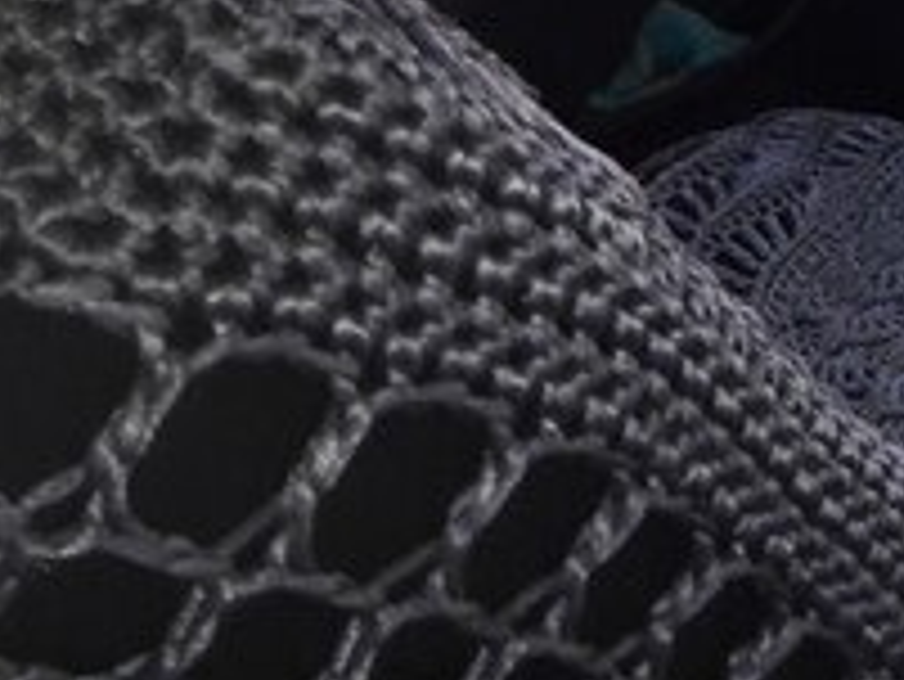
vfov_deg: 14.8
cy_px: -385
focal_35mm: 92
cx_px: 1048
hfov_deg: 20.1
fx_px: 2404
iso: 40
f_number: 1.9
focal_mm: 3.7
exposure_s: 1/100
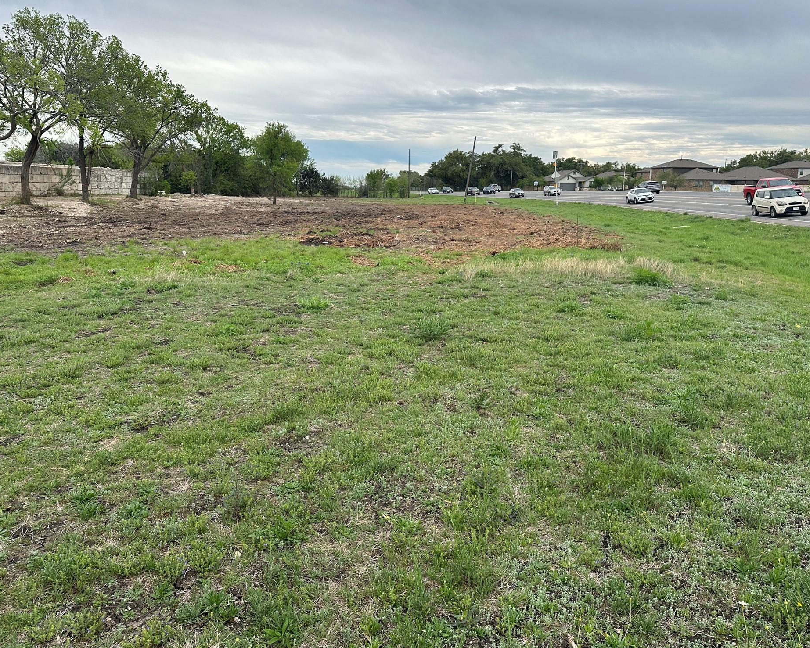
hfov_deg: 66.0
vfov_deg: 54.9
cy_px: 313
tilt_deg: -10.3
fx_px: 623
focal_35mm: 26
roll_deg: -0.3
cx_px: 412
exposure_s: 1/1664
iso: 80
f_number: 1.78
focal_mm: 6.86
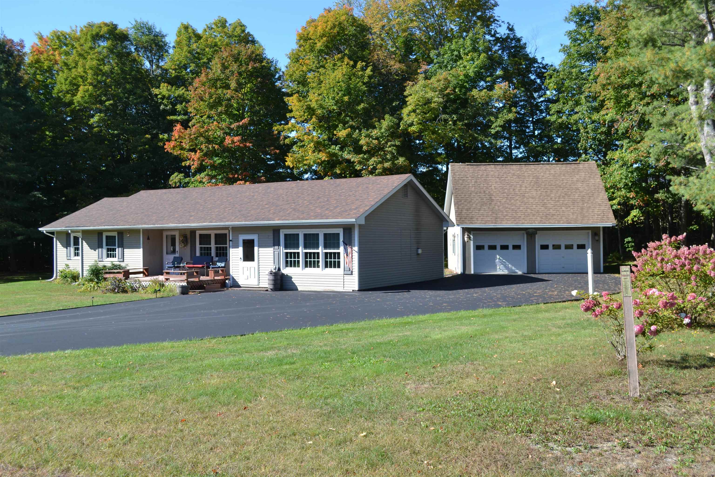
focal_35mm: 33
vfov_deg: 40.0
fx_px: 655
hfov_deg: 57.2
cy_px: 238
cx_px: 358
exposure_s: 1/200
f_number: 7.1
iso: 100
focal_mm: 22
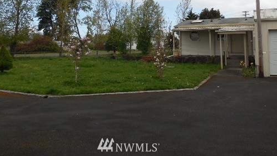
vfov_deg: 32.8
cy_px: 32
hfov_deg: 56.6
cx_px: 128
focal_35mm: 35
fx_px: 257
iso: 125
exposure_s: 1/1000
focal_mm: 4.5
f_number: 3.1
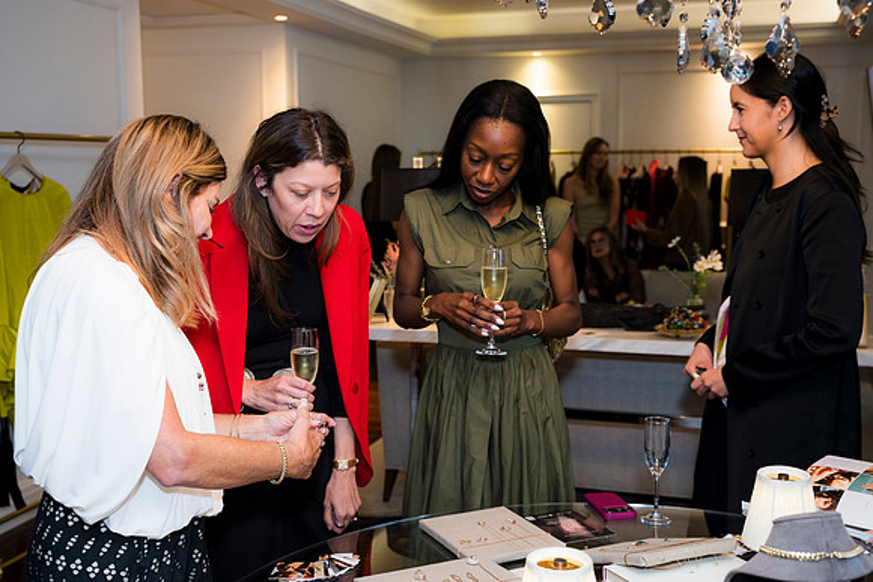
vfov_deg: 31.9
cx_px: 436
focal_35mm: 42
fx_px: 1019
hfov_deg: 46.4
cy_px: 291
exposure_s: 1/100
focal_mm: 42
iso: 800
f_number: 4.5
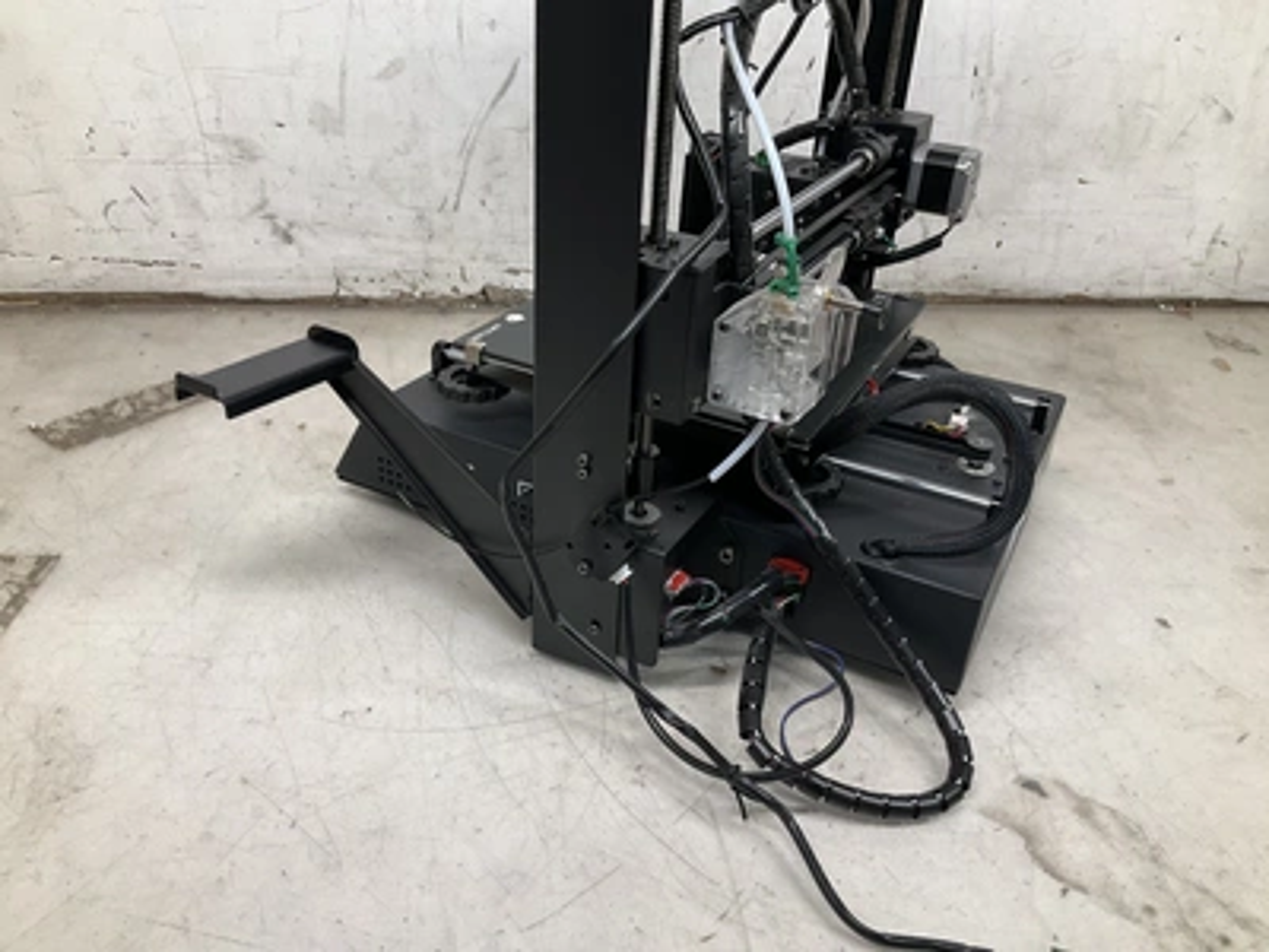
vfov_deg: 48.2
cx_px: 634
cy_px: 476
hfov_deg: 61.7
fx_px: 1063
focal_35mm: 29
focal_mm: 3
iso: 50
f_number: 1.8
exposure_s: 1/120
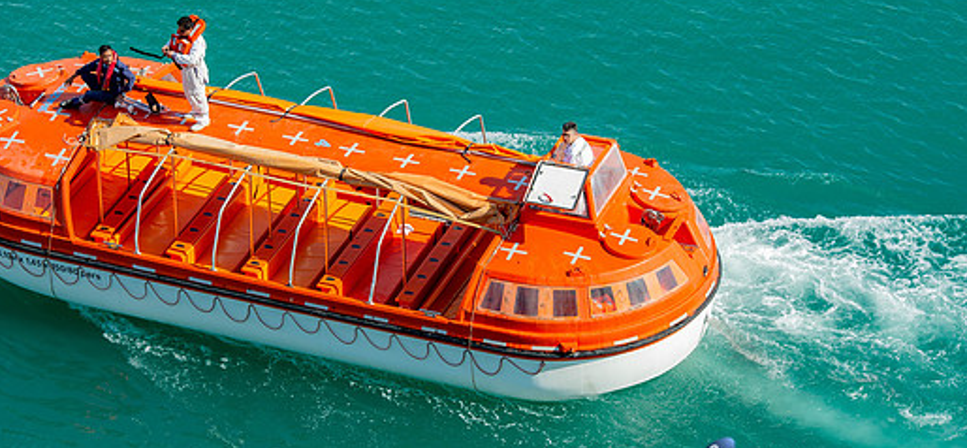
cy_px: 148
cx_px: 393
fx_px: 3423
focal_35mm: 139
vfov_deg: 7.5
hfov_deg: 16.1
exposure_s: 1/250
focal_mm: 105
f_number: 8
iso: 100
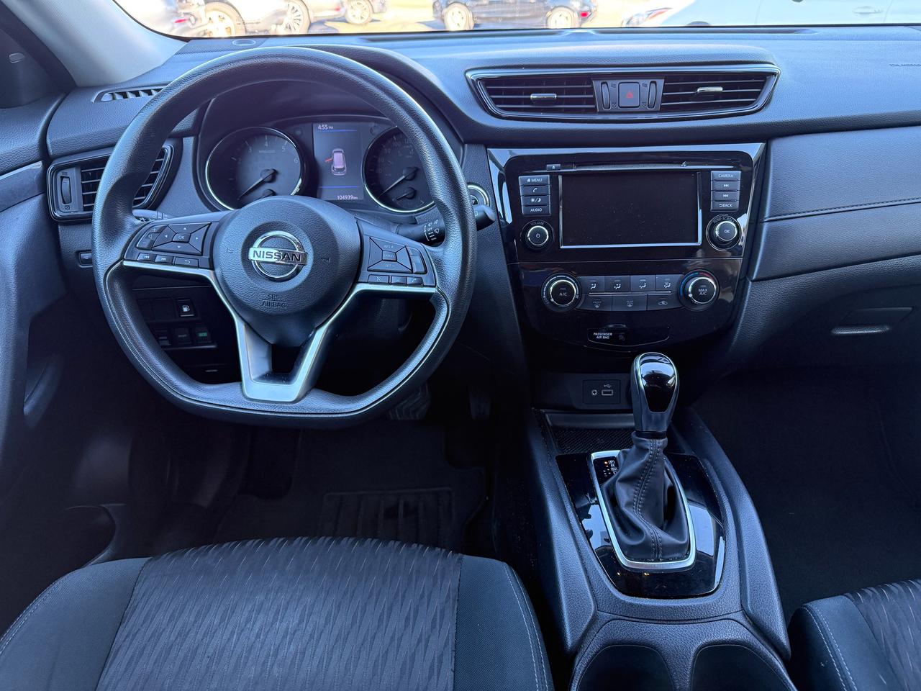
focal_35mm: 24
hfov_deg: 71.6
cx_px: 460
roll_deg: +0.7
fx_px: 639
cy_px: 346
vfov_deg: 56.8
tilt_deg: -29.4
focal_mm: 6.76
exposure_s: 1/64
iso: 200
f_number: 1.78
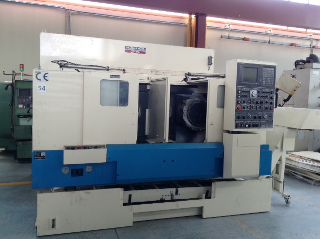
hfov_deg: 55.4
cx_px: 160
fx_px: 305
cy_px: 120
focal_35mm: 33
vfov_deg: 42.8
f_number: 2.4
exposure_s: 1/40
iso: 32
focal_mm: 3.3
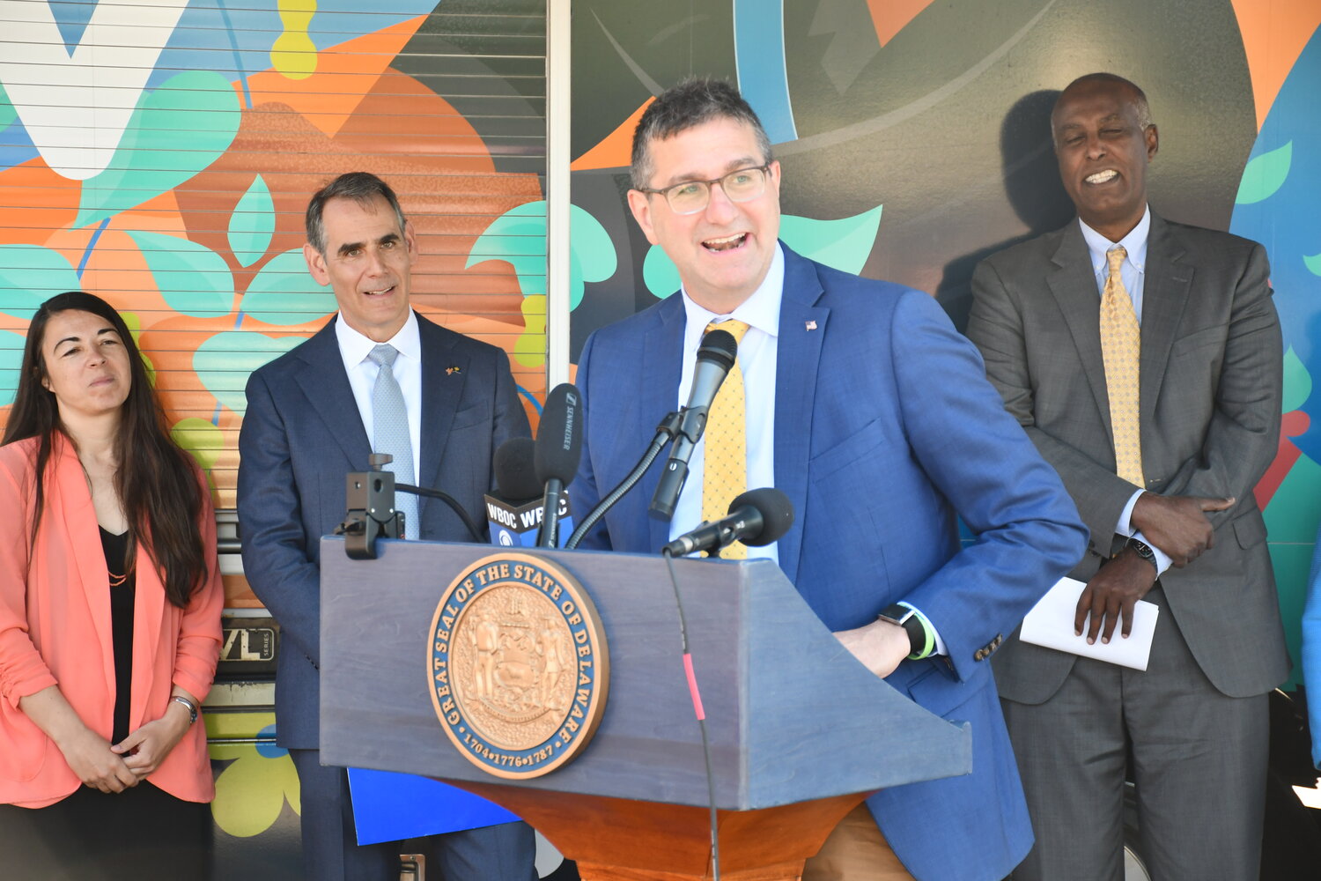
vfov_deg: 13.8
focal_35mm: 99
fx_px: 3632
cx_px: 660
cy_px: 440
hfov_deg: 20.6
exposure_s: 1/250
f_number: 5
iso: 560
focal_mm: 66
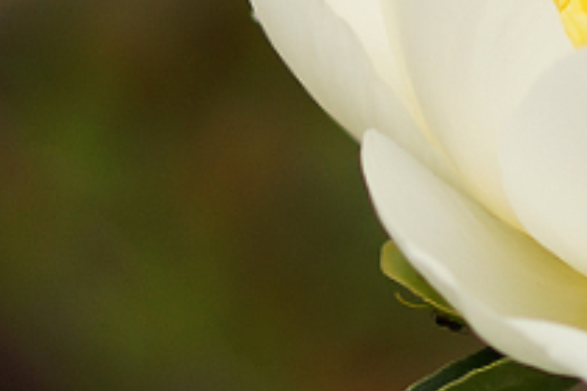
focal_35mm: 859
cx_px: 707
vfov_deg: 1.6
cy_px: 397
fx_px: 14005
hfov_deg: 2.4
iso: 100
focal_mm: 100
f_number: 3.5
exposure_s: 1/1000
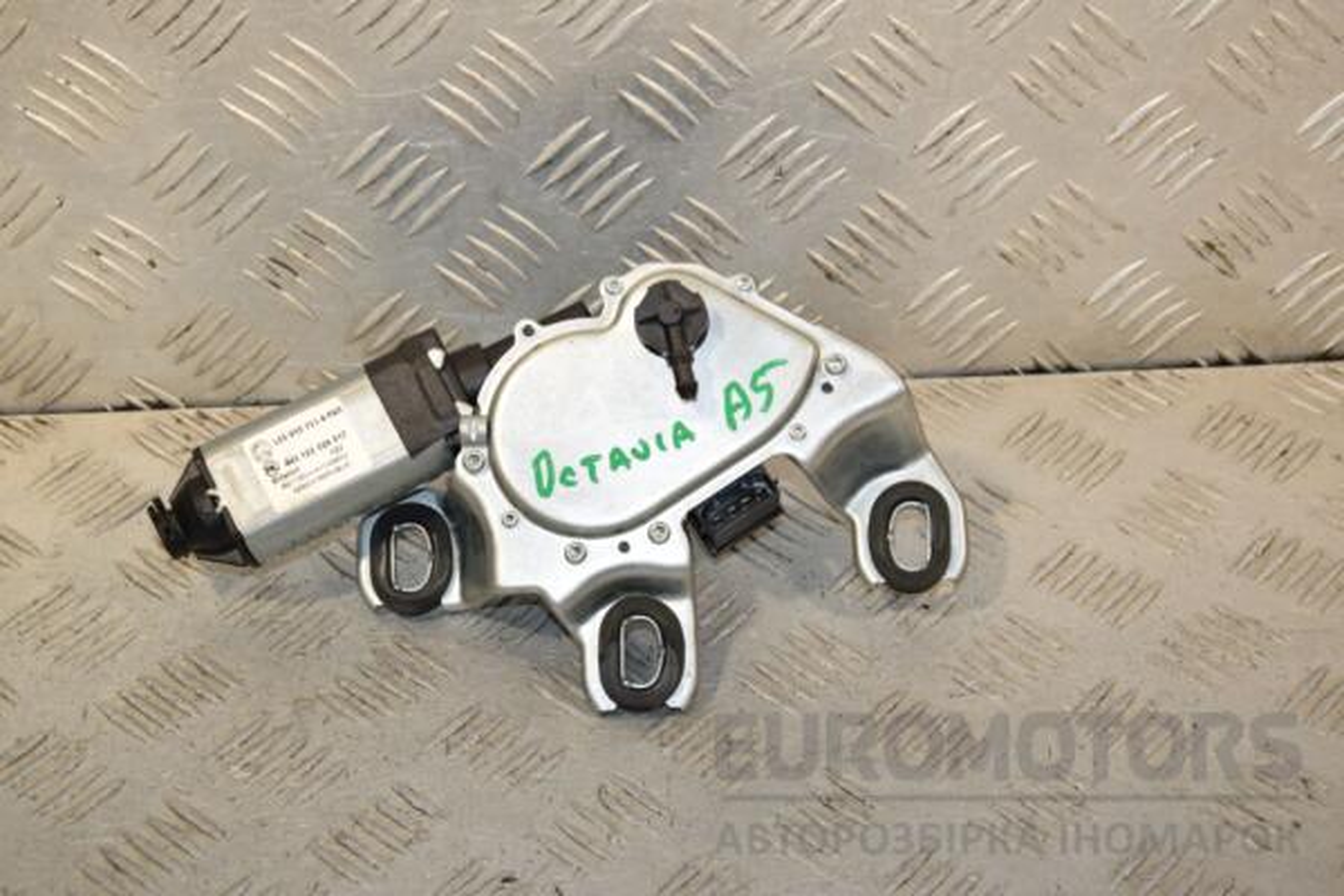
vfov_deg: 18.2
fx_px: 2800
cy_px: 448
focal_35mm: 75
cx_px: 672
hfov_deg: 27.0
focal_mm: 50
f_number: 7.1
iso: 800
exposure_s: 1/200
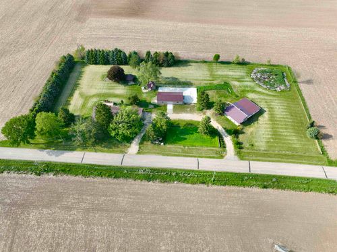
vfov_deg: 56.7
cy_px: 126
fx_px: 233
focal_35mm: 24
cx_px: 168
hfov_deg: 71.6
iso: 100
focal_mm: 12.29
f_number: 2.8
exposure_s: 1/640
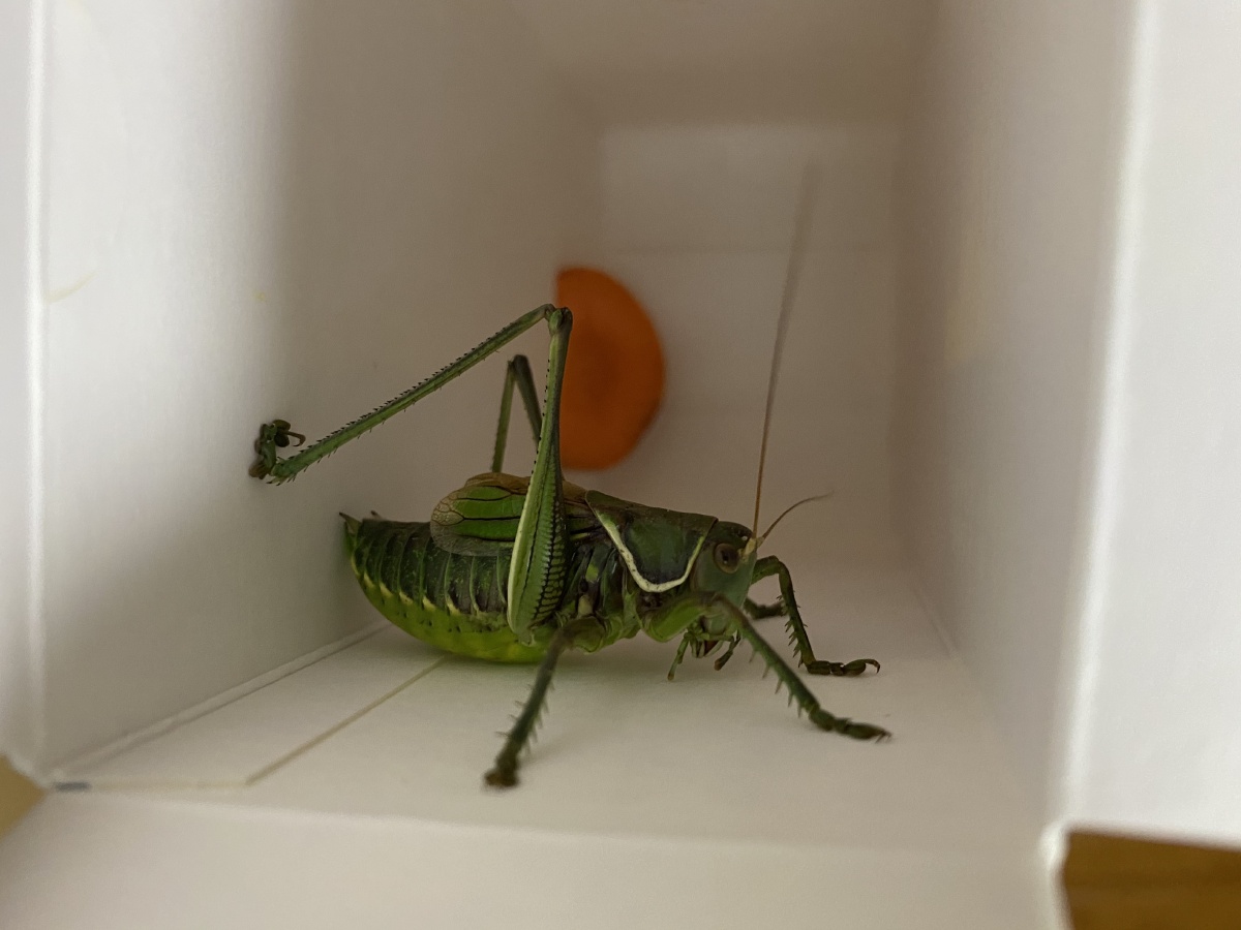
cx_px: 620
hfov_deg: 67.3
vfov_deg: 53.1
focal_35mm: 26
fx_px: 932
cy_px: 465
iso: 320
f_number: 1.8
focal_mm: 4.25
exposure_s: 1/60
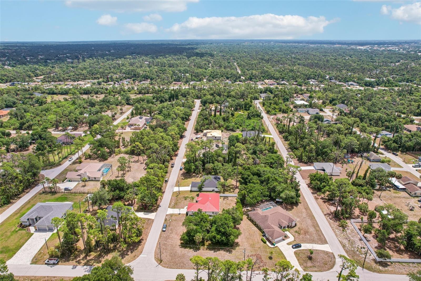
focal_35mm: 22
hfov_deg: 78.6
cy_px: 140
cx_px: 210
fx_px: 257
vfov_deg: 57.2
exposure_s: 1/350
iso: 110
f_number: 2.8
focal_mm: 8.4
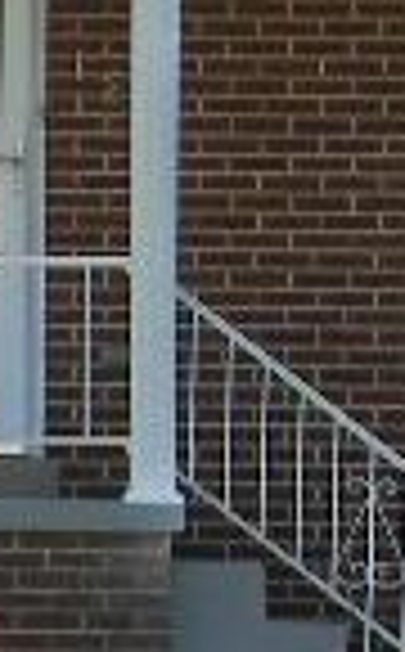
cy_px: 549
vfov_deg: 7.8
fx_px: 4792
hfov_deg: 4.7
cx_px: -500
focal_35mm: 270
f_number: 3.7
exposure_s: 1/398
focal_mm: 6.4
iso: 80
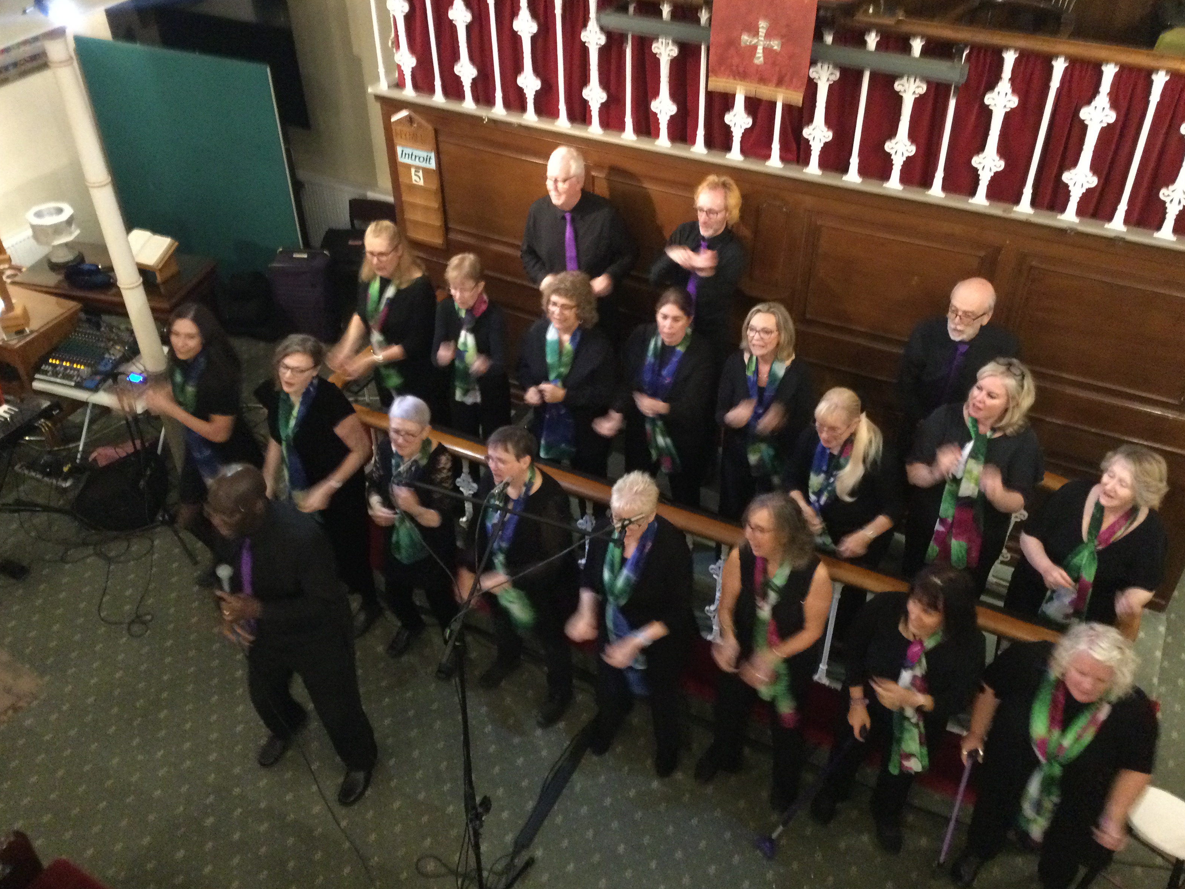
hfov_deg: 56.8
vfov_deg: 44.2
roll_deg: -1.2
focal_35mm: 32
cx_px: 584
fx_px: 1096
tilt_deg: -42.5
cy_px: 451
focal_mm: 3.3
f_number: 2.4
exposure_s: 1/17
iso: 400
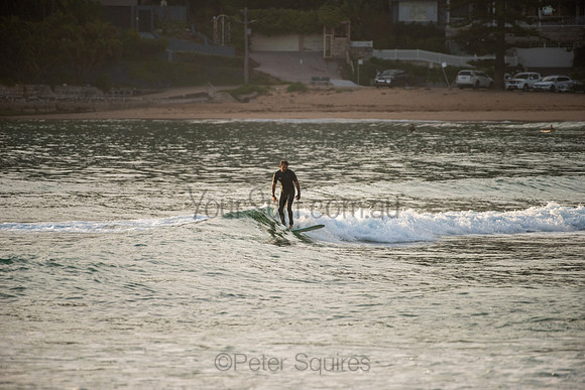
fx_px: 8127
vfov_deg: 2.8
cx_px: 292
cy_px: 195
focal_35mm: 500
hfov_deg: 4.1
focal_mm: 500
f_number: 5.6
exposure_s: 1/800
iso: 720
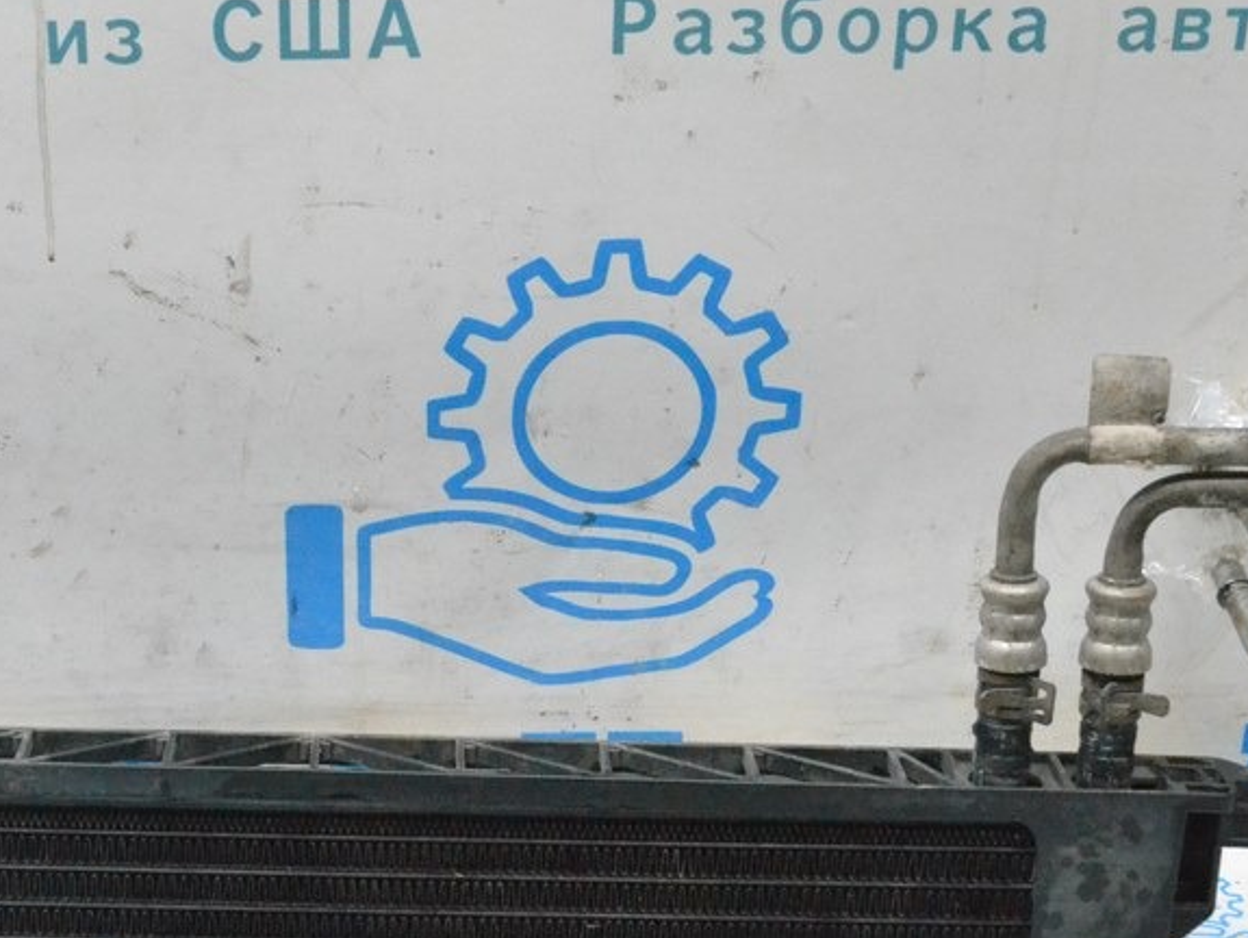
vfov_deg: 19.1
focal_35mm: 77
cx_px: 369
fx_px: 2778
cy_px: 629
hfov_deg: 25.1
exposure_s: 1/160
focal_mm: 30
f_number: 9
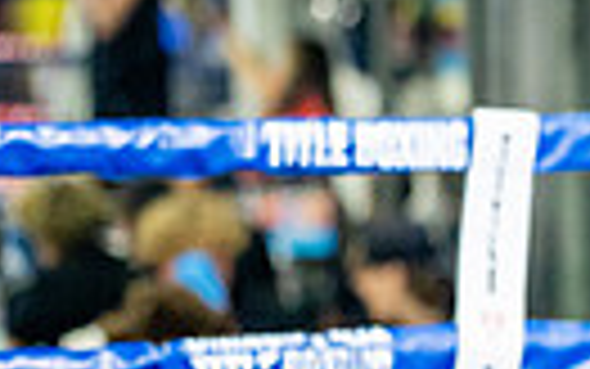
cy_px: 353
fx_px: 5067
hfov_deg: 6.4
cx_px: 1248
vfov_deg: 4.2
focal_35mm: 315
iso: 4000
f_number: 2
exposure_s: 1/800
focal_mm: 70
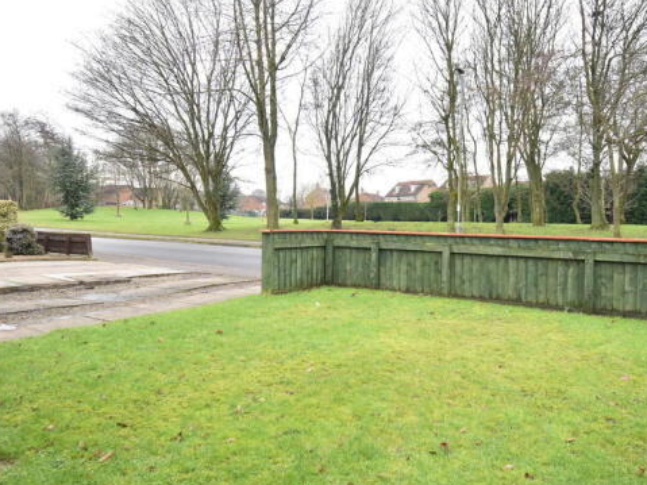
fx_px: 479
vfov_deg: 53.6
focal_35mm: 26
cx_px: 384
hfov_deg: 67.4
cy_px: 236
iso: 400
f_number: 5.6
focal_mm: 13
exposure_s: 1/125
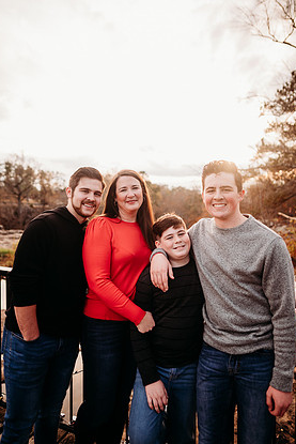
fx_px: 320
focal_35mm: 26
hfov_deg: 49.6
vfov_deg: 69.4
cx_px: 145
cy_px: 214
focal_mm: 24
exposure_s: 1/400
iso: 125
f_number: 2.2
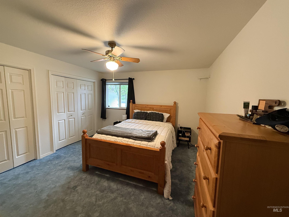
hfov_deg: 102.1
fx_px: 117
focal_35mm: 14
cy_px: 108
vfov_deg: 85.7
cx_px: 144
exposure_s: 1/60
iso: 500
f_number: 2.2
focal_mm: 2.22
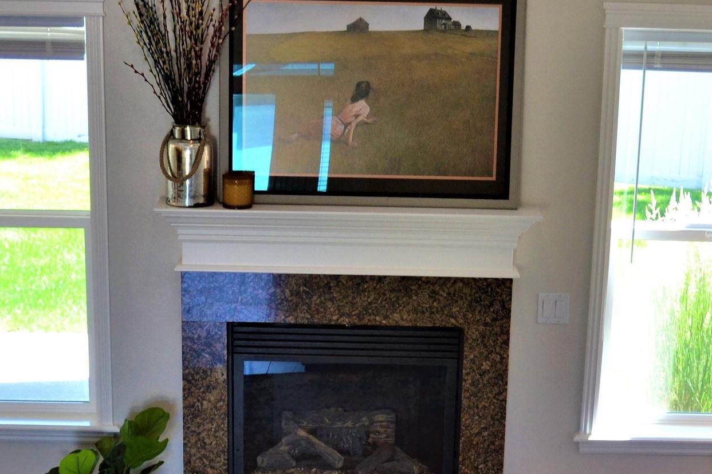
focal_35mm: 89
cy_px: 507
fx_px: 1760
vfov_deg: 15.0
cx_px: 364
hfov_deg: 22.9
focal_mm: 24
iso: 400
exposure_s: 1/100
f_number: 5
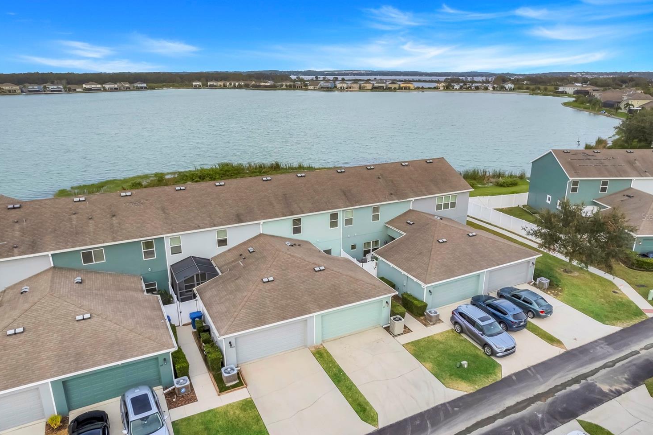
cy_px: 216
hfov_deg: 73.8
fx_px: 435
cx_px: 325
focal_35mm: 24
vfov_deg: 53.1
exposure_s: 1/320
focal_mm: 8.38
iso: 130
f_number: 2.8
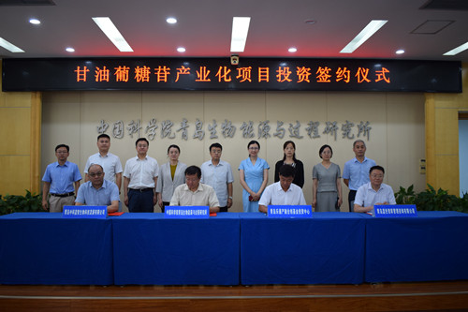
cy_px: 156
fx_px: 429
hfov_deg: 57.2
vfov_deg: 39.9
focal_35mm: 33
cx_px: 234
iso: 720
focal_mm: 22
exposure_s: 1/60
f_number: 4
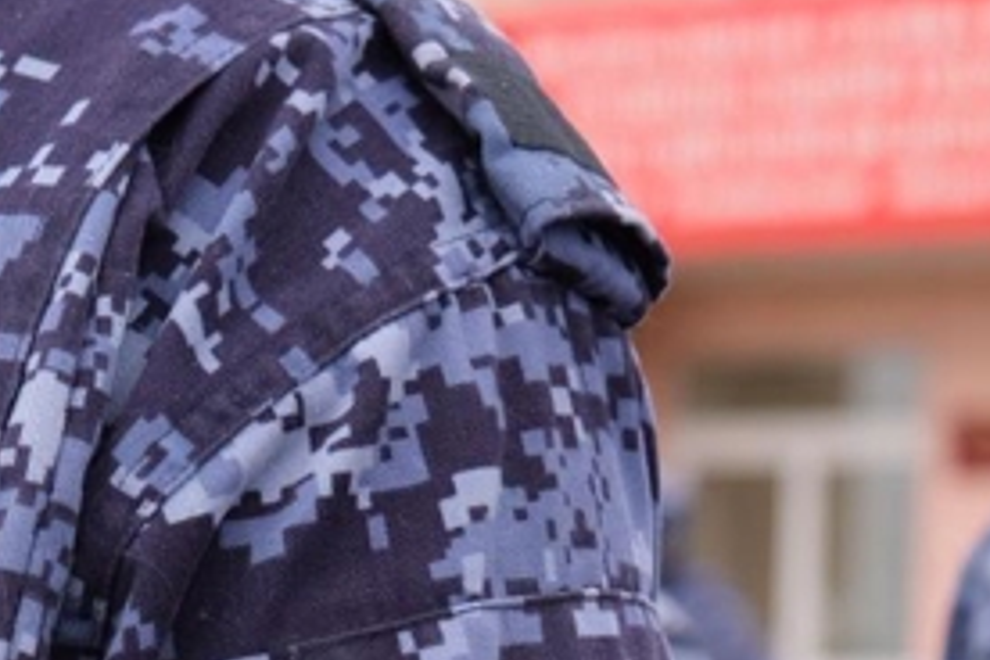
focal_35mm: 152
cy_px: 707
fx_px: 4180
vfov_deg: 9.0
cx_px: -265
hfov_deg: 13.1
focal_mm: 37.6
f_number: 4.5
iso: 320
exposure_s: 1/480
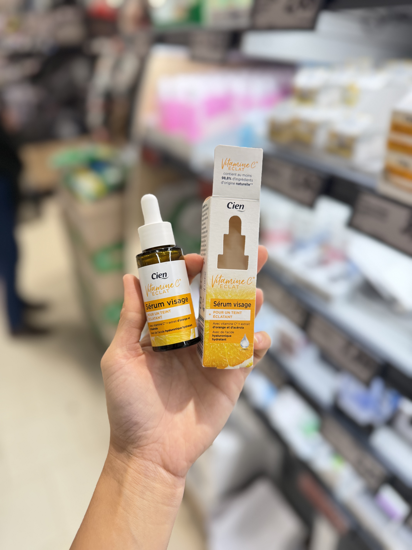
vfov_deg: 71.6
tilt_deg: -29.1
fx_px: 381
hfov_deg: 56.8
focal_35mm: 24
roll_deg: +2.4
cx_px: 206
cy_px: 275
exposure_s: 1/121
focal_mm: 6.76
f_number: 1.78
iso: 160
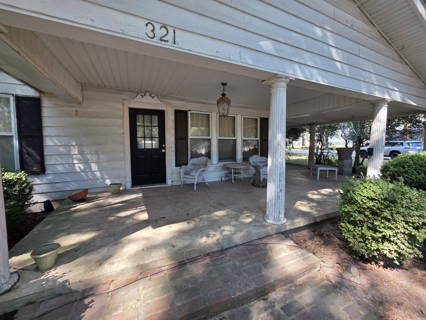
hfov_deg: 106.2
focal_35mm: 13
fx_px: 160
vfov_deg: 89.9
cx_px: 213
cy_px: 160
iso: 32
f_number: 1.9
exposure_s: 1/120
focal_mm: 2.2
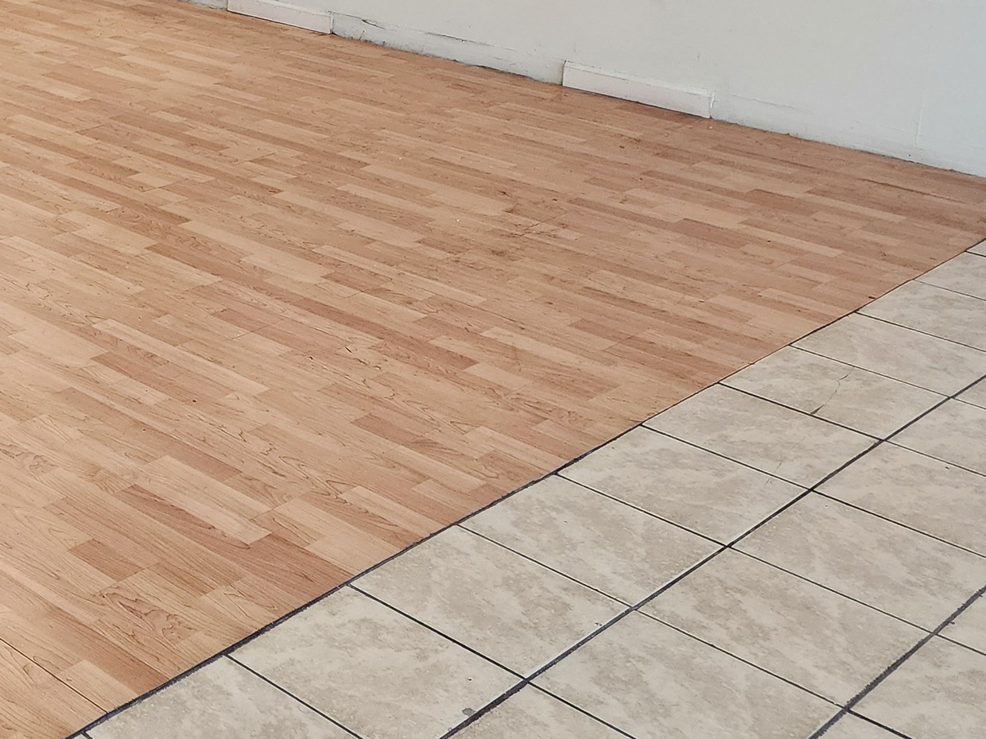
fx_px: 1624
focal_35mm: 57
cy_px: -23
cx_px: -192
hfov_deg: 29.2
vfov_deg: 24.3
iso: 320
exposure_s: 1/120
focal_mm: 6.4
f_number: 1.8
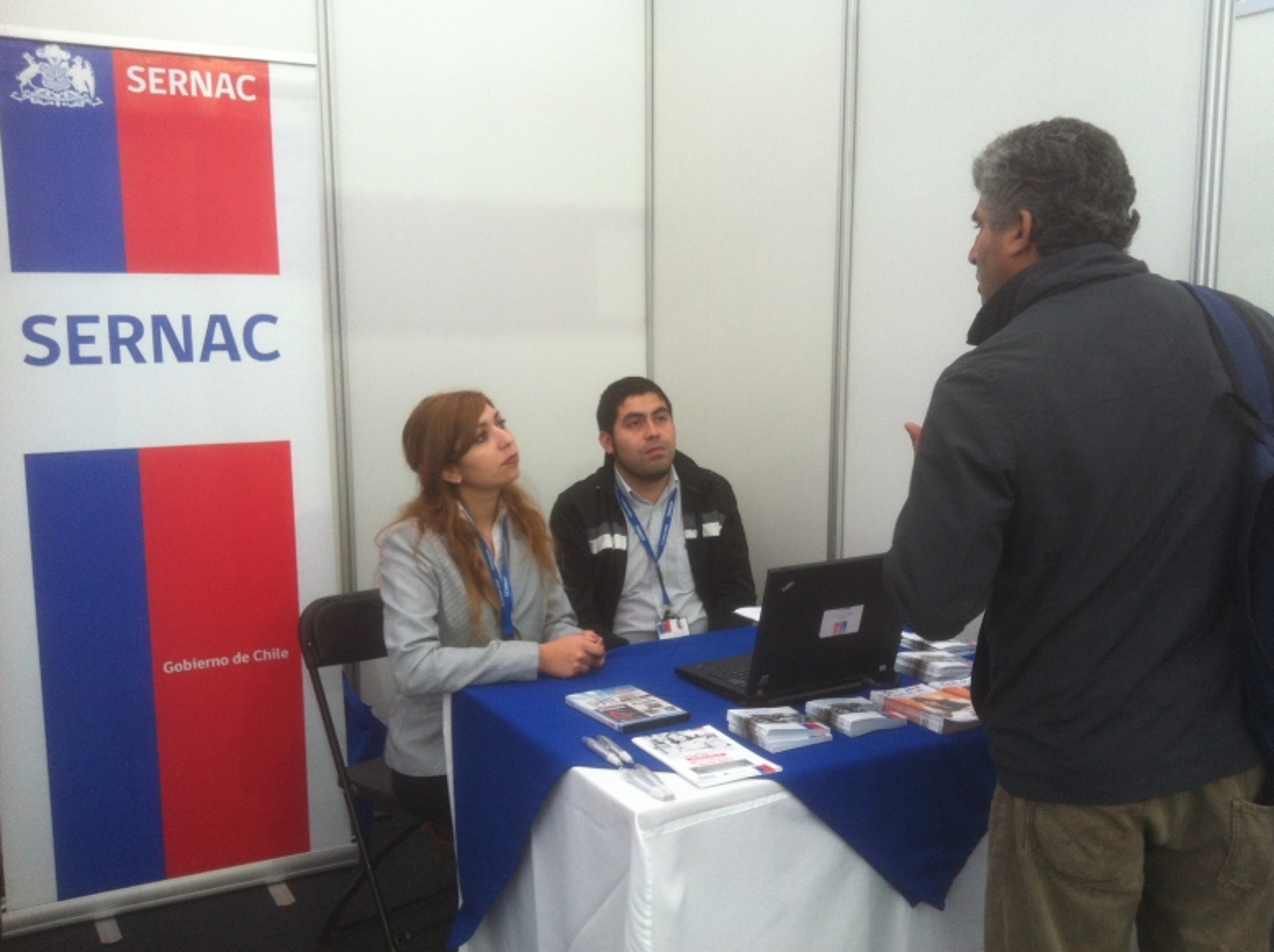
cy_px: 474
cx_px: 653
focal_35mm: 36
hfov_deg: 51.4
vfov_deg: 39.6
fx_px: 1323
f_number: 2.8
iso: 80
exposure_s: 1/40
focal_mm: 3.85
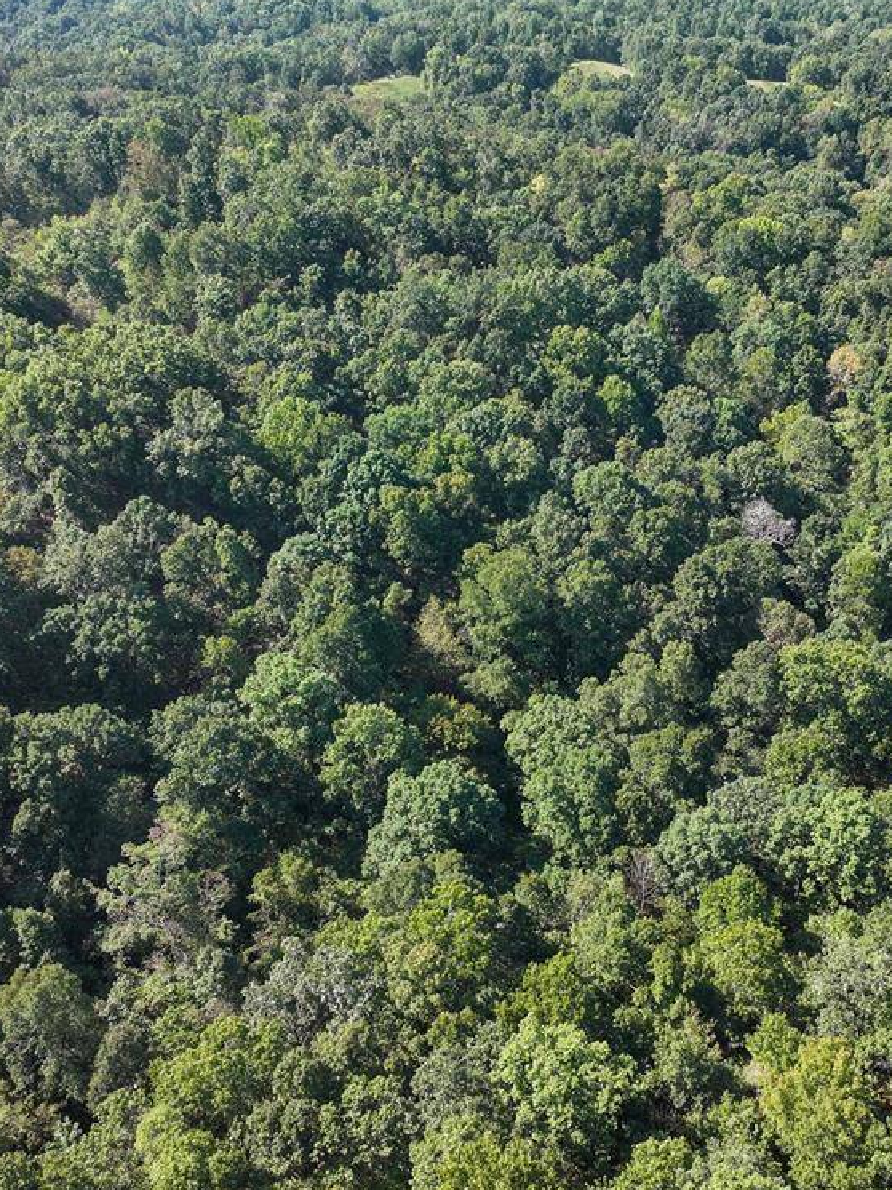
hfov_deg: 42.6
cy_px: 606
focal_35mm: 33
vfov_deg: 55.3
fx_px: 1134
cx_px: 553
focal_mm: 12.29
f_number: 2.8
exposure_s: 1/800
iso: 100
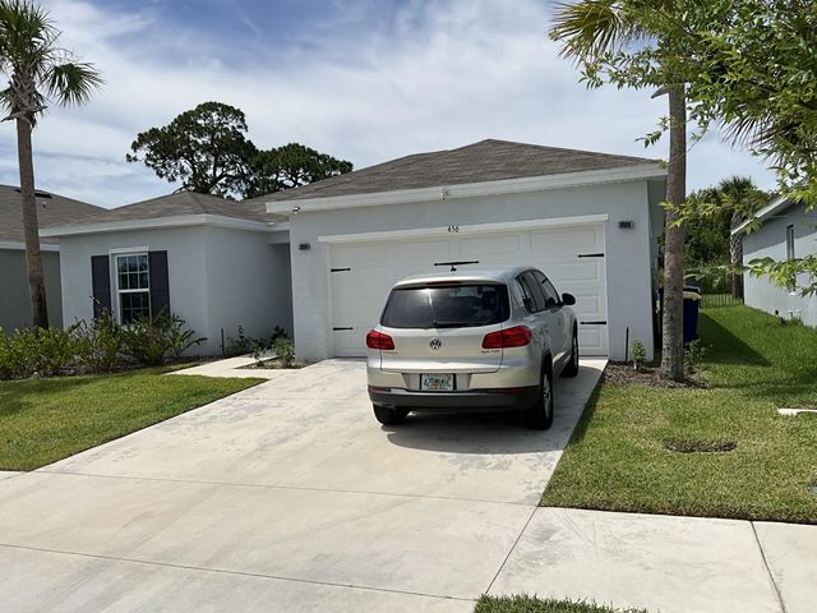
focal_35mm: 29
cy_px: 306
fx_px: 684
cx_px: 408
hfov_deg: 61.7
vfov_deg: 48.2
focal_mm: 3
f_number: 1.8
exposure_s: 1/4065
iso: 25
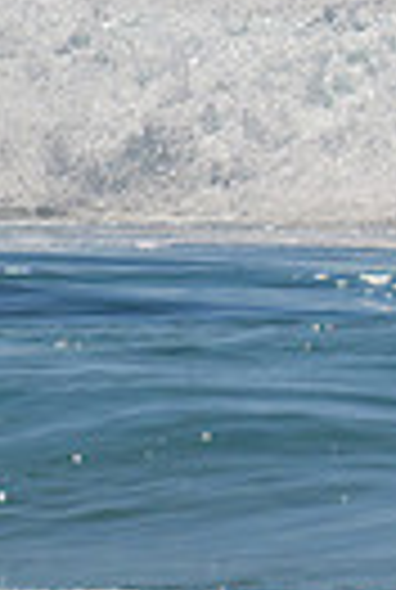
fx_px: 59511
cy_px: 101
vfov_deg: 0.6
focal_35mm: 3626
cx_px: 948
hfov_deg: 0.4
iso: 250
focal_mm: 800
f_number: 11
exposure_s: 1/2000
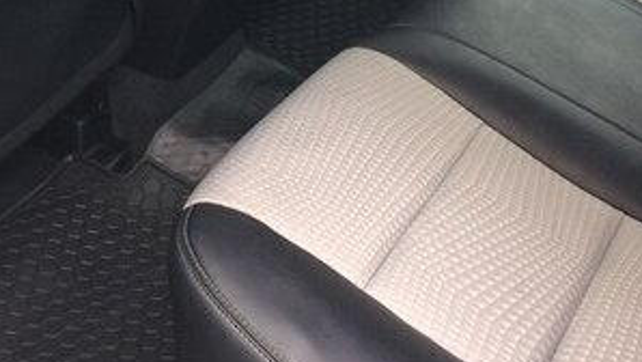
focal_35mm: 70
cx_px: 192
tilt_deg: -23.4
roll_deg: +0.6
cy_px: -92
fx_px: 1192
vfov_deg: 16.4
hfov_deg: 29.8
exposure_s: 1/33
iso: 100
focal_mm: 4.15
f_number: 2.2
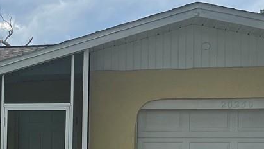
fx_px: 770
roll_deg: -0.4
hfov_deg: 18.3
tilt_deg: -0.7
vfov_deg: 10.9
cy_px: 158
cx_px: -69
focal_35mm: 110
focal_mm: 5.7
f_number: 1.5
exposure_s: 1/3257
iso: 50
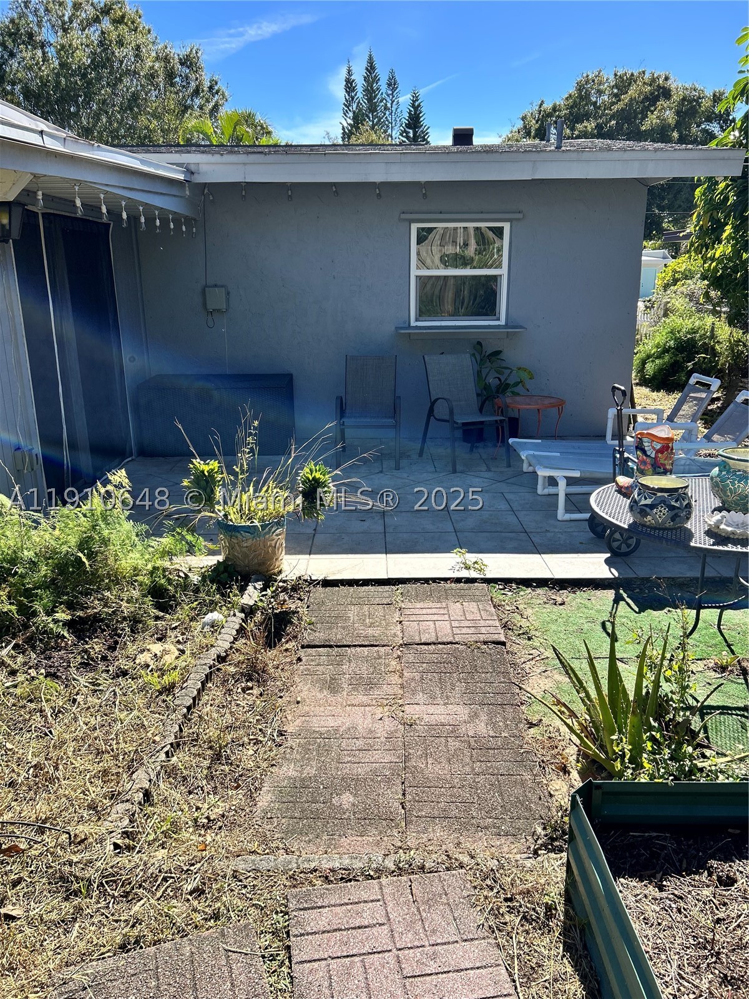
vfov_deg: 67.3
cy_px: 500
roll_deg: +0.9
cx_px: 374
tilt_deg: -15.7
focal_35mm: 26
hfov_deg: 53.1
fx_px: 750
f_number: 1.5
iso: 50
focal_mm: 5.7
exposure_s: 1/2083
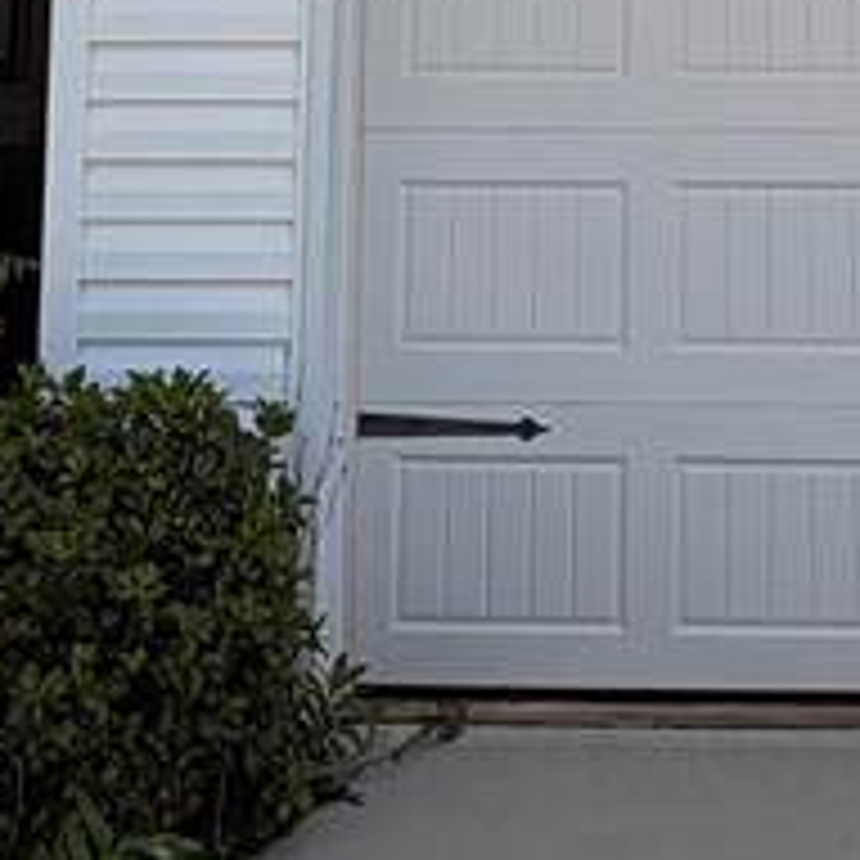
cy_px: -428
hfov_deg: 20.6
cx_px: 725
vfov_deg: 18.5
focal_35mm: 83
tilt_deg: +10.3
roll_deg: -0.8
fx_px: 2333
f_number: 2.2
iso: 20
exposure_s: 1/864
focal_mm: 2.22
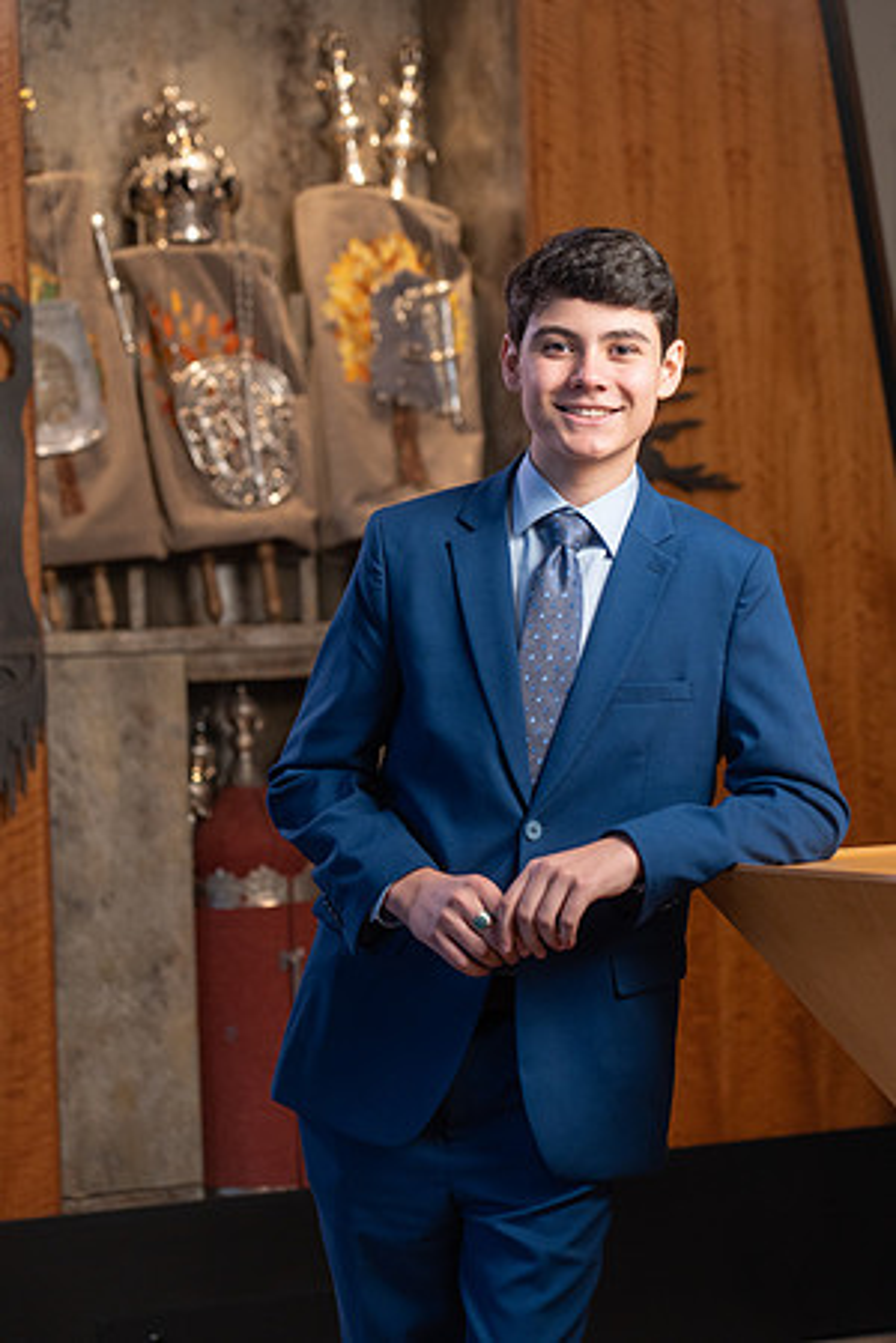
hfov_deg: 13.0
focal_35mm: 105
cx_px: 448
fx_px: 3920
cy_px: 672
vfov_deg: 19.5
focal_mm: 105
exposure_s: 1/250
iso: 1000
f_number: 4
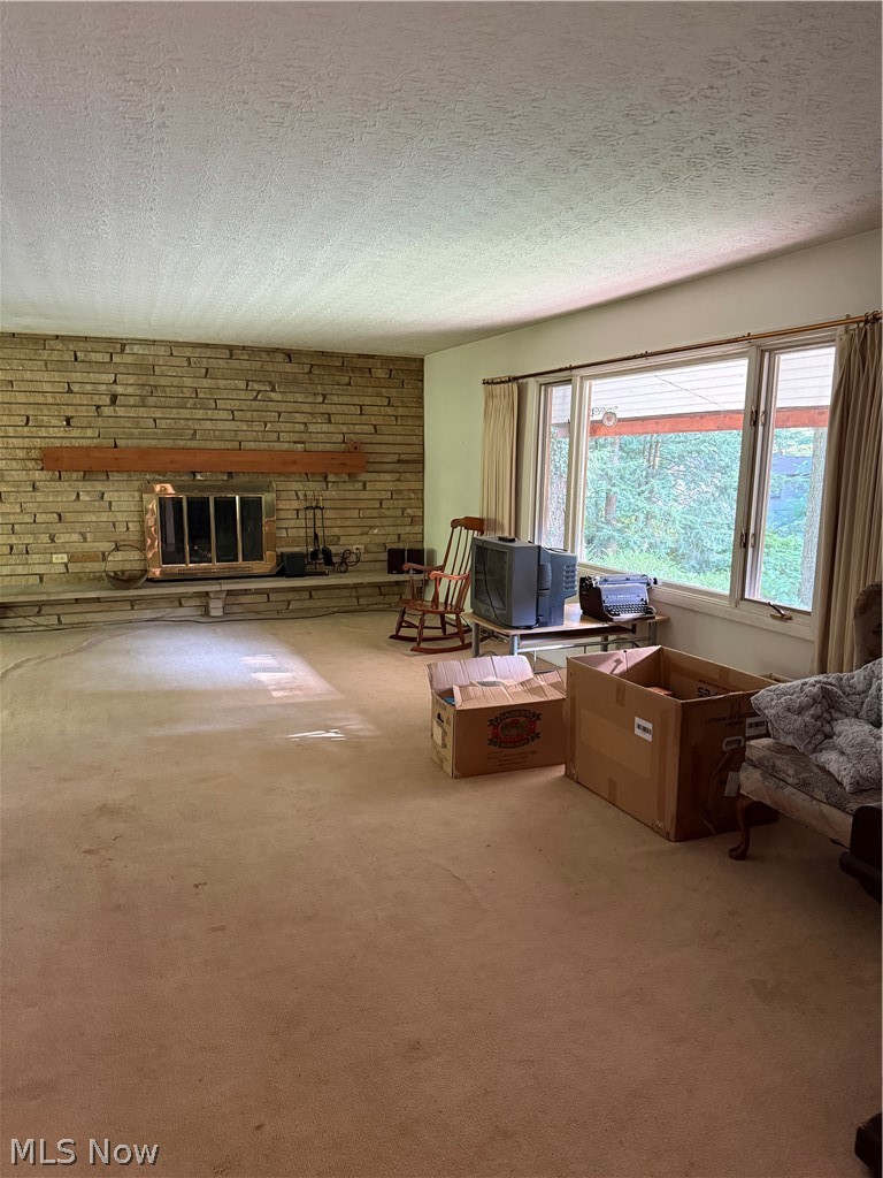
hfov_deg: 56.8
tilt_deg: -10.0
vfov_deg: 71.6
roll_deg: -1.1
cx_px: 442
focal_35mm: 24
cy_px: 589
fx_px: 816
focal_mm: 6.76
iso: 640
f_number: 1.78
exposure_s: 1/40
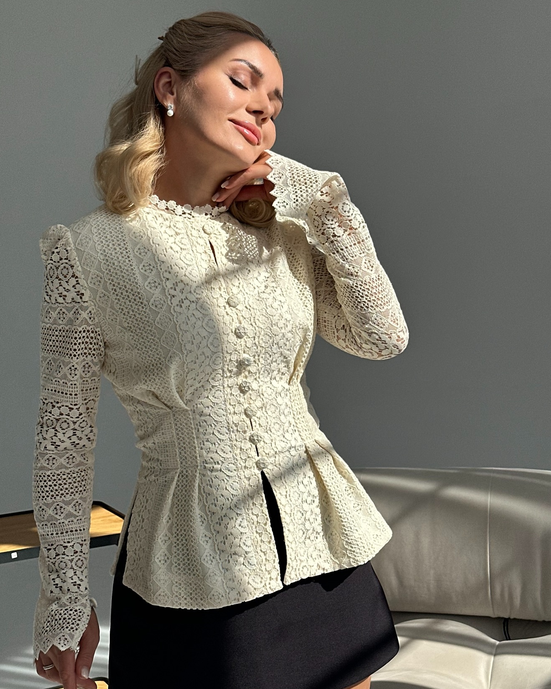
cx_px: 260
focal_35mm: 57
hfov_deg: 26.7
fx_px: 1162
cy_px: 364
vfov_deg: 33.0
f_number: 1.78
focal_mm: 6.86
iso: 64
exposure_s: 1/3731
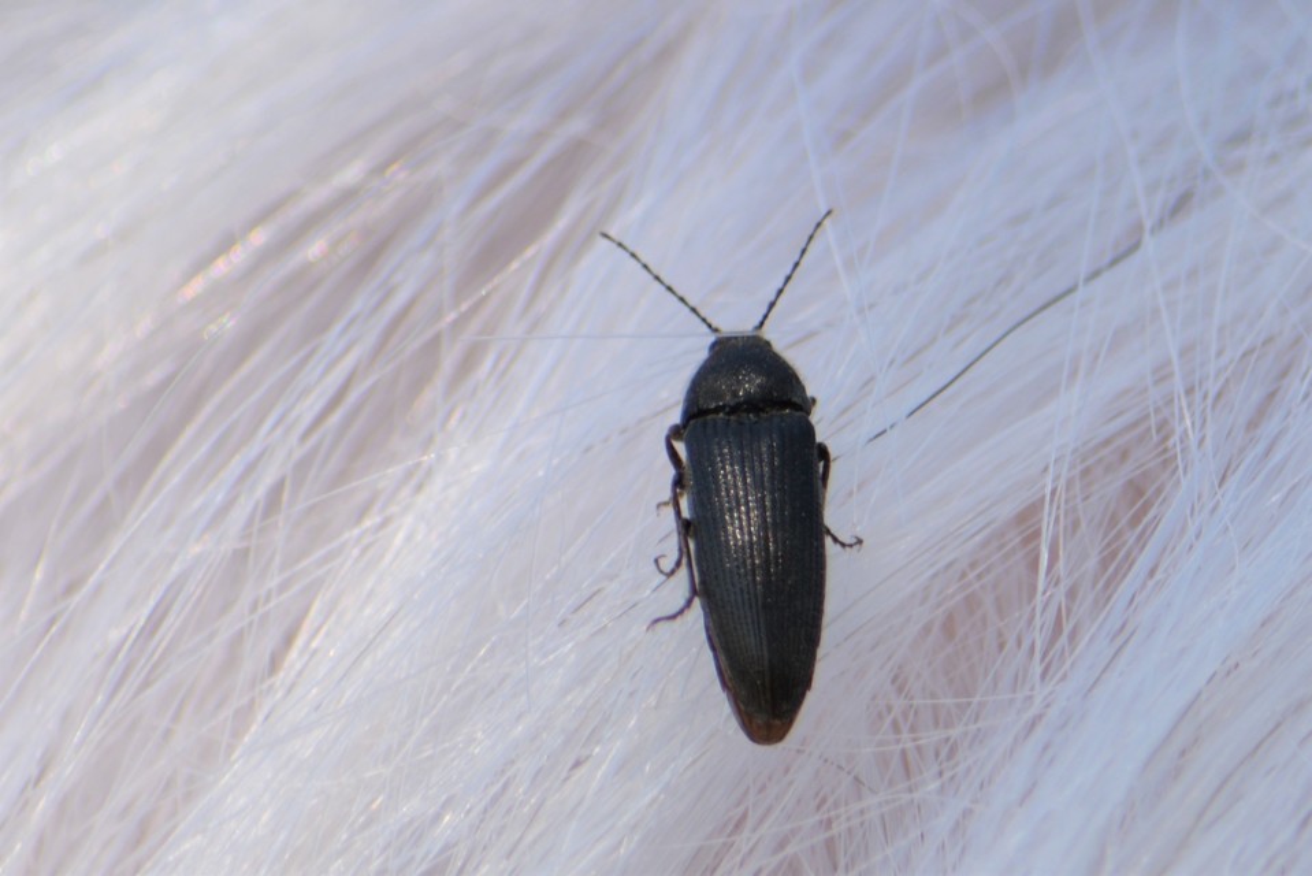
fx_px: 16404
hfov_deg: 4.6
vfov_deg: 3.1
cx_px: 656
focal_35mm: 450
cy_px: 438
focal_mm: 300
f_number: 8
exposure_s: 1/250
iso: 100
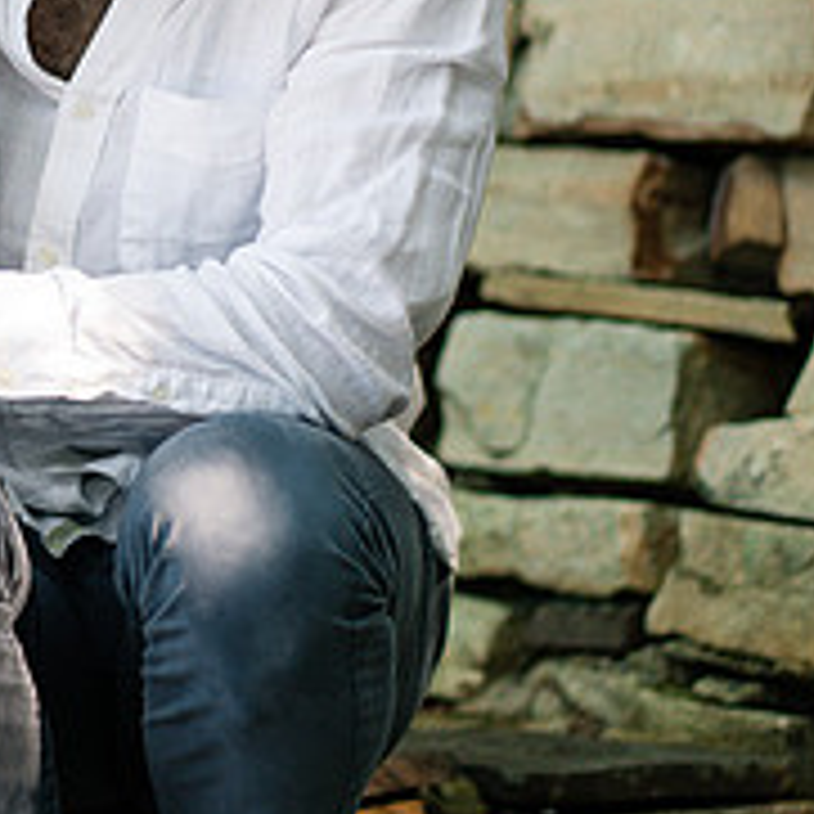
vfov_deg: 7.6
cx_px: -126
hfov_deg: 7.5
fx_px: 6146
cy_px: 124
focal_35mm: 231
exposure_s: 1/500
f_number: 2.2
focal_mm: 85
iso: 500
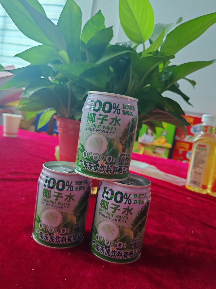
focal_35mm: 27
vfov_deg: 65.3
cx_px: 108
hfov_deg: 51.3
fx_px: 225
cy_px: 144
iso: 250
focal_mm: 5.52
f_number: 1.95
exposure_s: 1/100
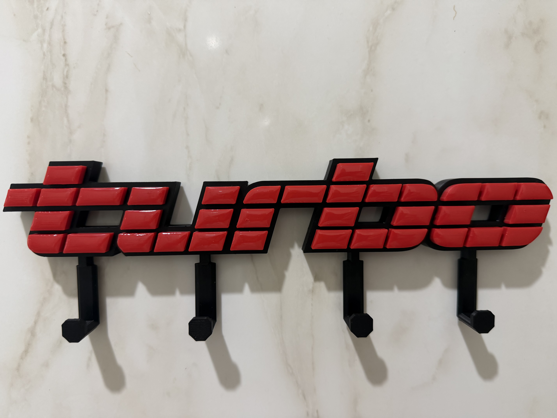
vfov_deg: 56.8
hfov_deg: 71.6
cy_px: 209
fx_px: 386
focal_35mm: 24
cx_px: 278
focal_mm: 6.76
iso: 200
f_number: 1.78
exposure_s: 1/100
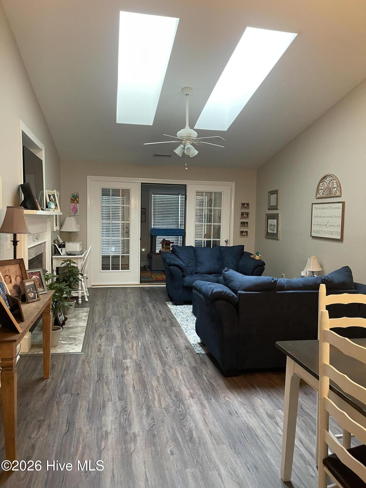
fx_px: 352
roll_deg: -1.7
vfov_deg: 69.4
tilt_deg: -3.5
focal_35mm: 25
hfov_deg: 54.9
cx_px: 183
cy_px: 244
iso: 320
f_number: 1.6
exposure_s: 1/60
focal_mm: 5.1
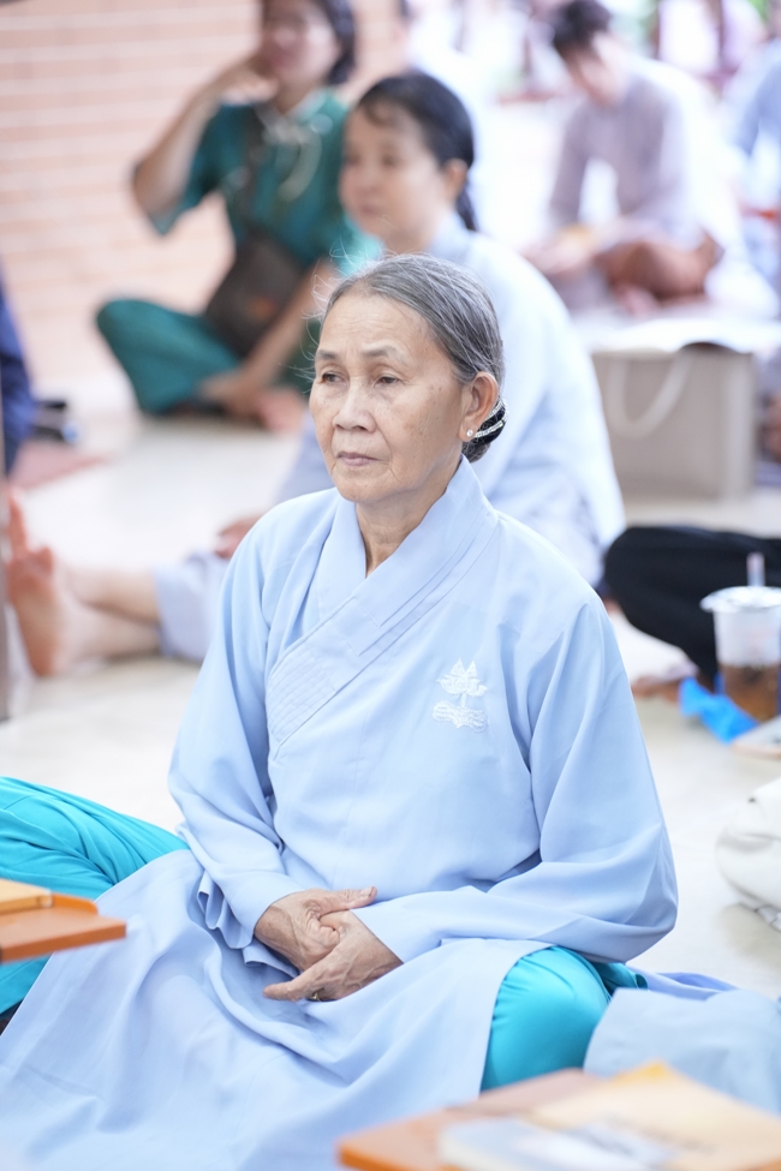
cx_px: 390
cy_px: 586
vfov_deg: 19.1
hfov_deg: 12.8
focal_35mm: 107
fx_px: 3482
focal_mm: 107
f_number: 2.8
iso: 5000
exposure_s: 1/125
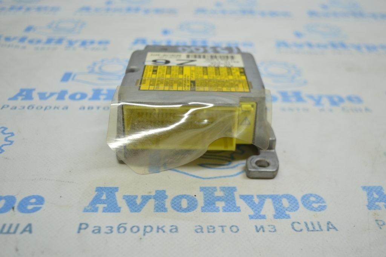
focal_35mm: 40
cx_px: 193
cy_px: 128
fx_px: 434
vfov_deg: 33.0
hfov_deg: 48.0
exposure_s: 1/80
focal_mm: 27
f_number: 4
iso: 400
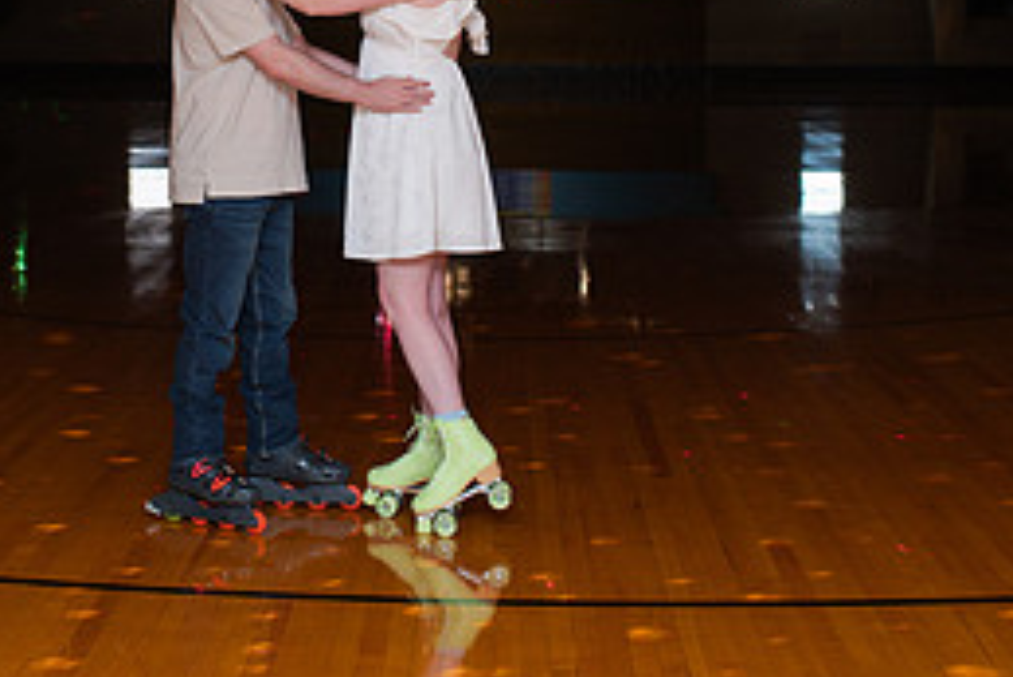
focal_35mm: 81
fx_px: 2280
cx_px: 306
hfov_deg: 24.9
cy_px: 63
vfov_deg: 16.6
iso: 1000
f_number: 3.2
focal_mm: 35
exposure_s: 1/200
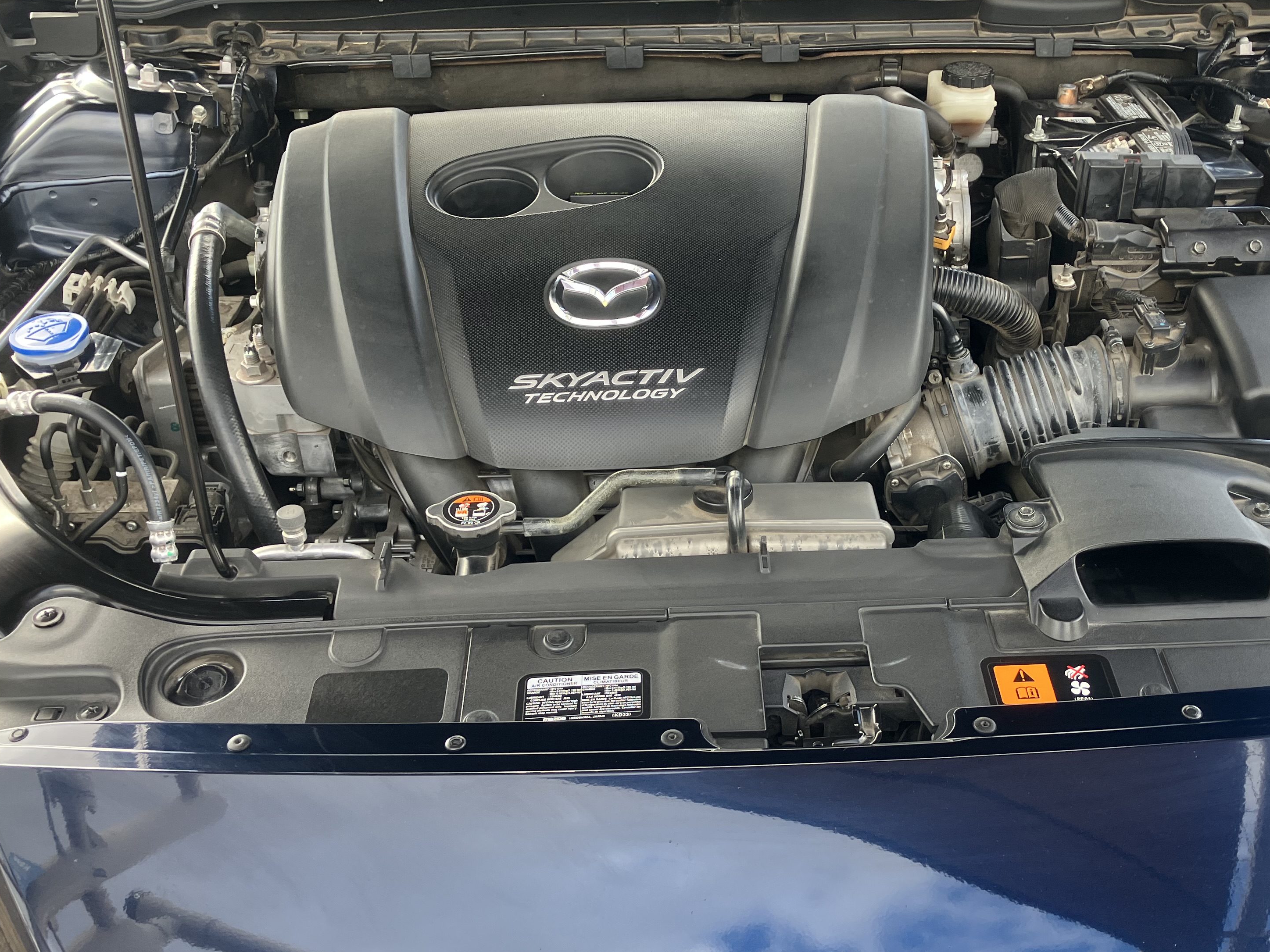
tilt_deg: -33.3
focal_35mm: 39
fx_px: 1431
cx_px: 773
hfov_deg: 47.5
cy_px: 505
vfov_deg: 36.8
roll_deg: -1.2
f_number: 1.8
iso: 50
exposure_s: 1/121
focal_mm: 3.99
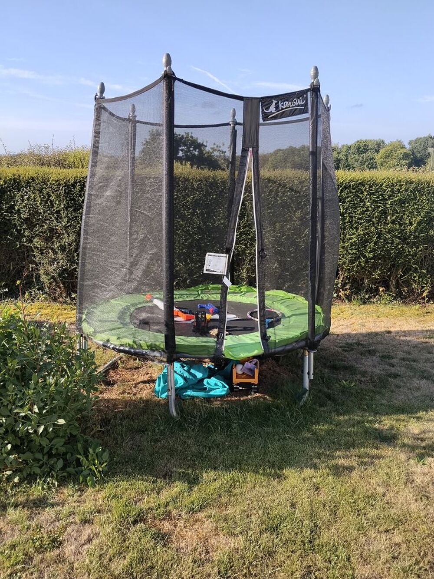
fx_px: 485
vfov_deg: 61.7
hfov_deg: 48.2
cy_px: 290
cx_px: 217
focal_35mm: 29
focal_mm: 4.22
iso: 50
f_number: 1.8
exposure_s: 1/720
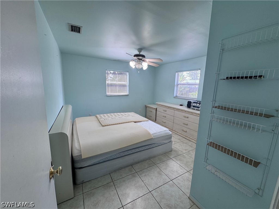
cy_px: 104
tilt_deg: -9.7
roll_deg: -2.2
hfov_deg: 102.1
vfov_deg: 85.7
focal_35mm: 14
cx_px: 140
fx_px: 113
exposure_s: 1/120
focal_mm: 2.22
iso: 50
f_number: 2.2
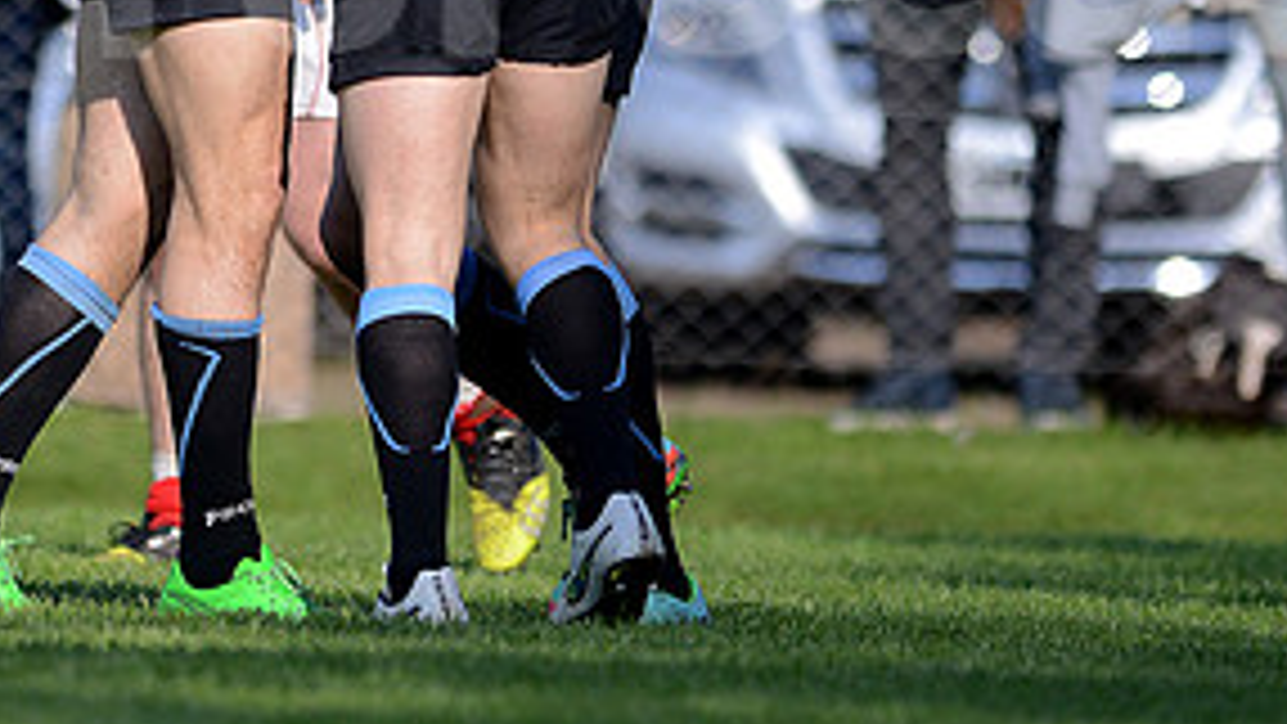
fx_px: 30446
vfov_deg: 1.4
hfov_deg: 2.4
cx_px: 248
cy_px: -97
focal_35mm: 892
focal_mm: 420
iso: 560
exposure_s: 1/3200
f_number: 4
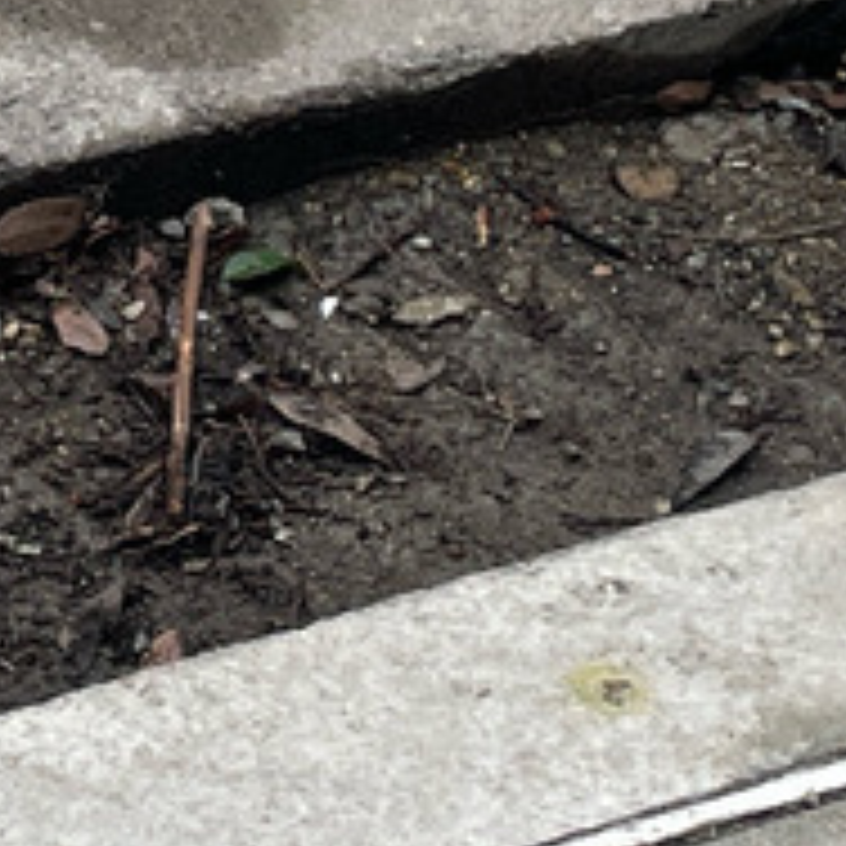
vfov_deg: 8.8
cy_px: -288
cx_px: -495
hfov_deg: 8.7
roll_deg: -2.1
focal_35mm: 196
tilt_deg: -29.4
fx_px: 5419
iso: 50
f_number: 1.6
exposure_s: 1/1770
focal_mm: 4.2
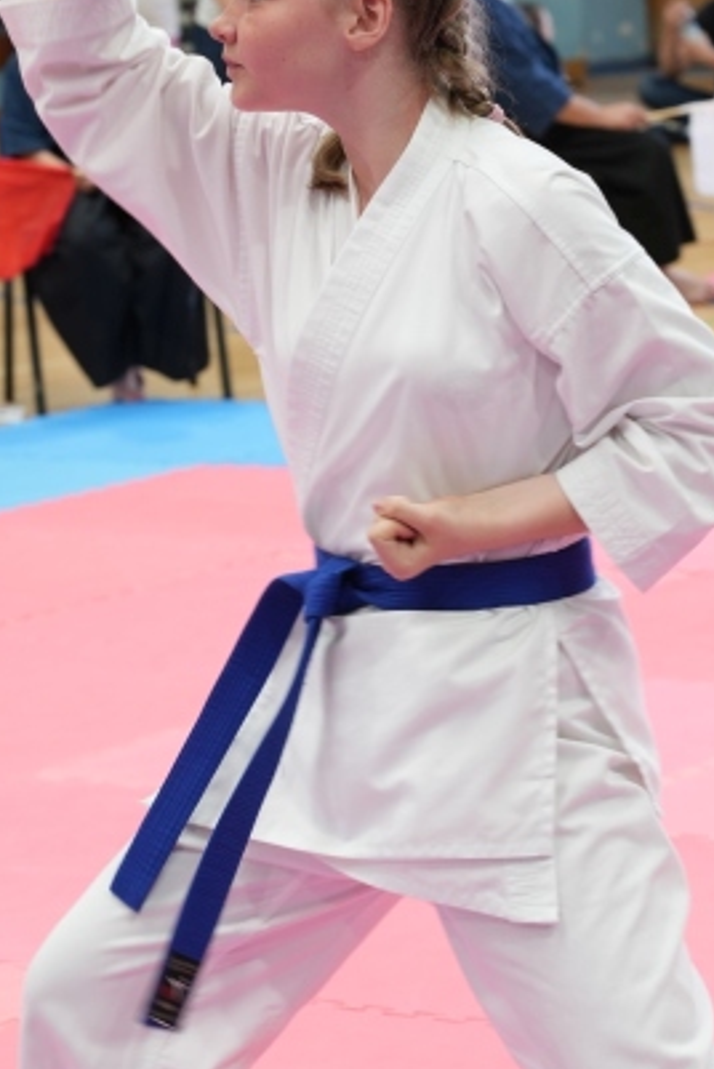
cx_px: 496
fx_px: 4662
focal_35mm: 157
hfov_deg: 8.7
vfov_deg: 13.1
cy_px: 608
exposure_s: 1/50
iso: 800
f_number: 7.1
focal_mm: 105
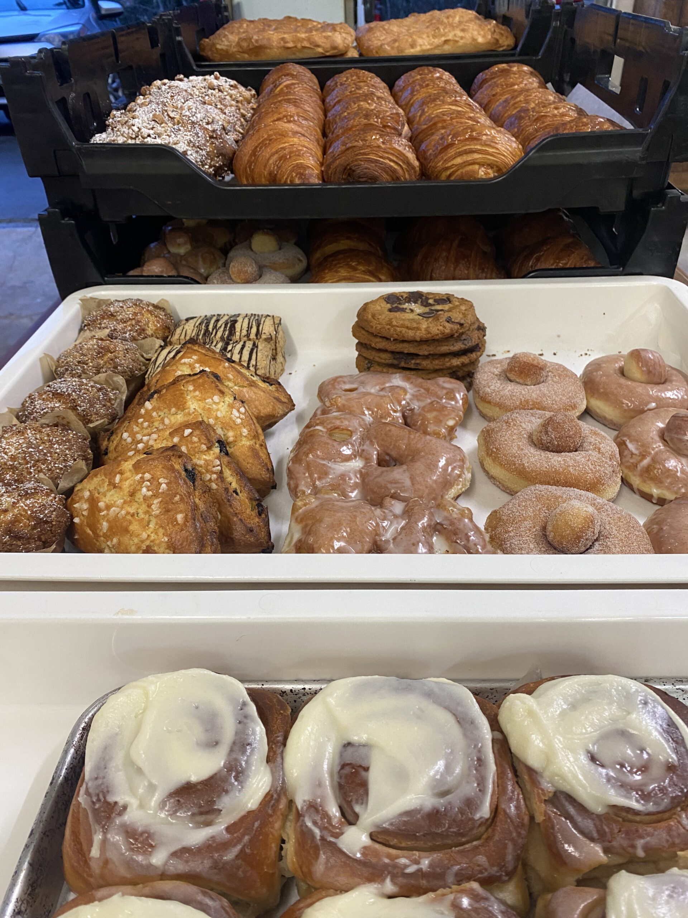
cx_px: 344
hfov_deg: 53.1
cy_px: 459
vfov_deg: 67.3
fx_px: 689
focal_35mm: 26
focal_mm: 4.25
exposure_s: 1/60
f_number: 1.8
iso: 200
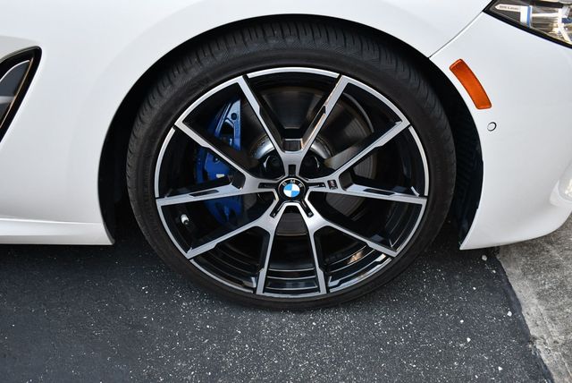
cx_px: 286
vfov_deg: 36.9
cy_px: 192
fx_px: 573
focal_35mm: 36
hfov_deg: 53.1
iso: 450
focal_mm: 18
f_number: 3.5
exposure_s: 1/250
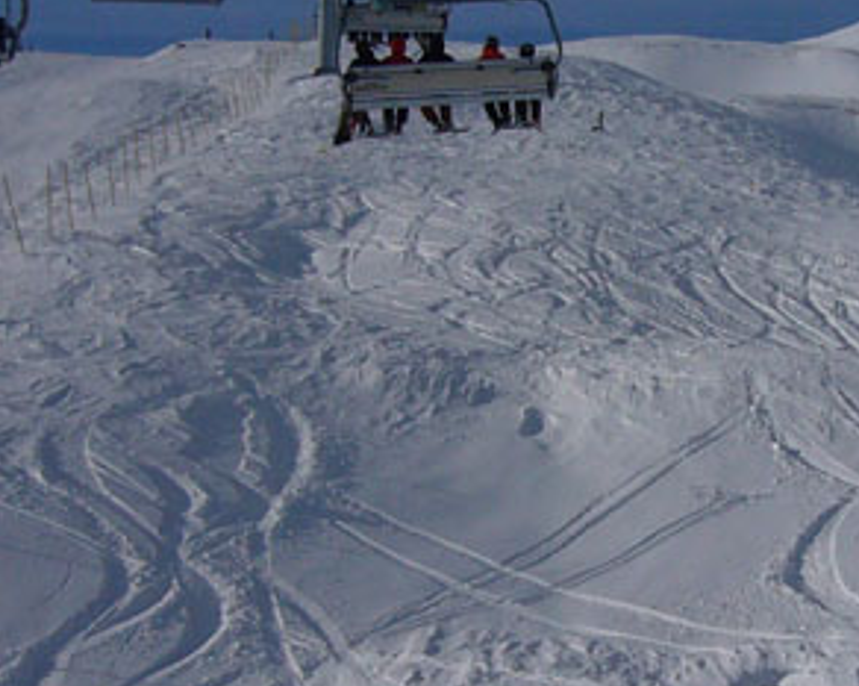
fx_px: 2438
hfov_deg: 19.8
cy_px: 461
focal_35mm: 96
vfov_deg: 16.0
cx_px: 674
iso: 80
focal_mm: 4.9
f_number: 5.6
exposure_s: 1/1600
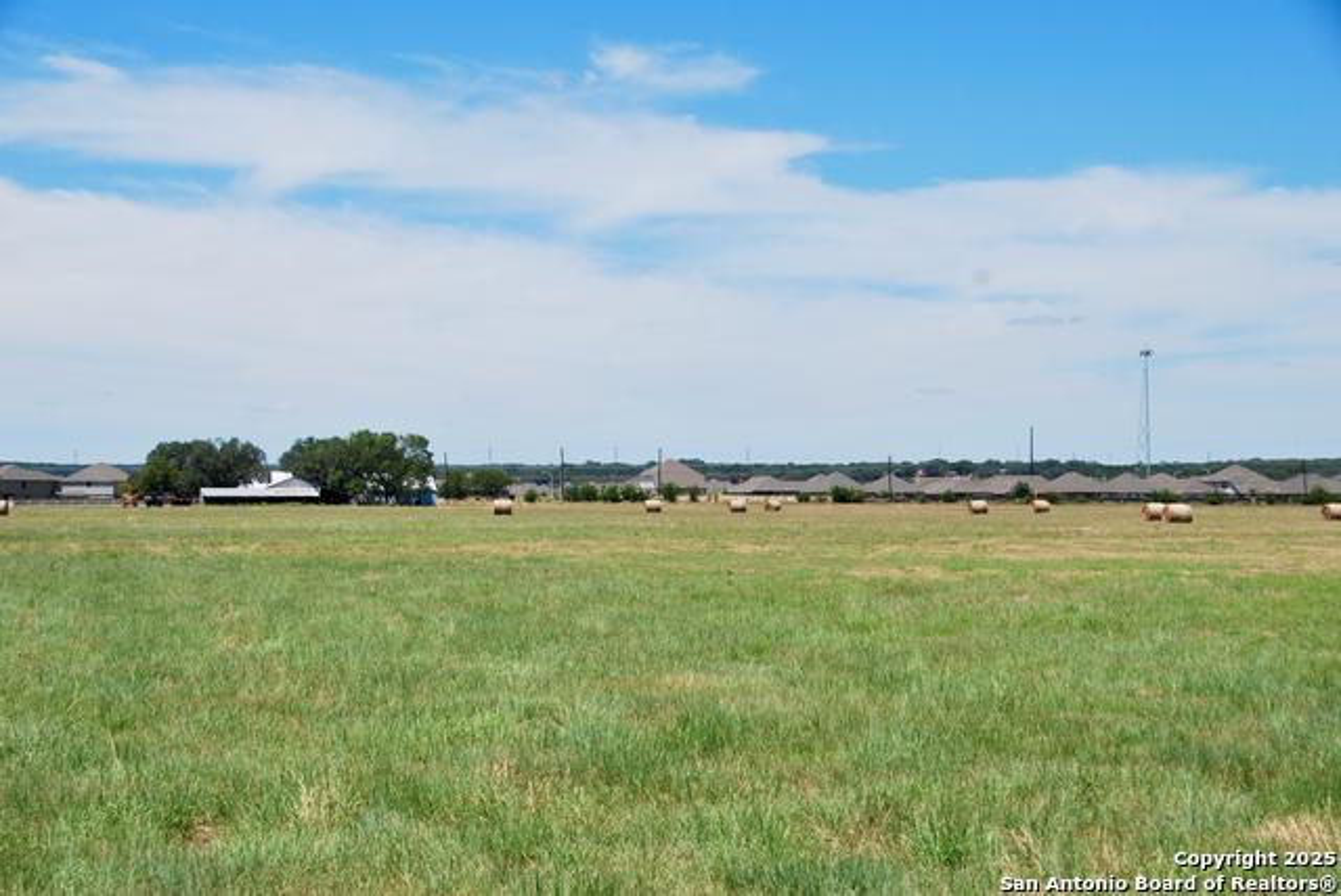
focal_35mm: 66
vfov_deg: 20.7
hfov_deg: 30.5
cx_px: 670
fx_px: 2461
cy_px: 448
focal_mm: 44
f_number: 9
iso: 100
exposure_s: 1/320
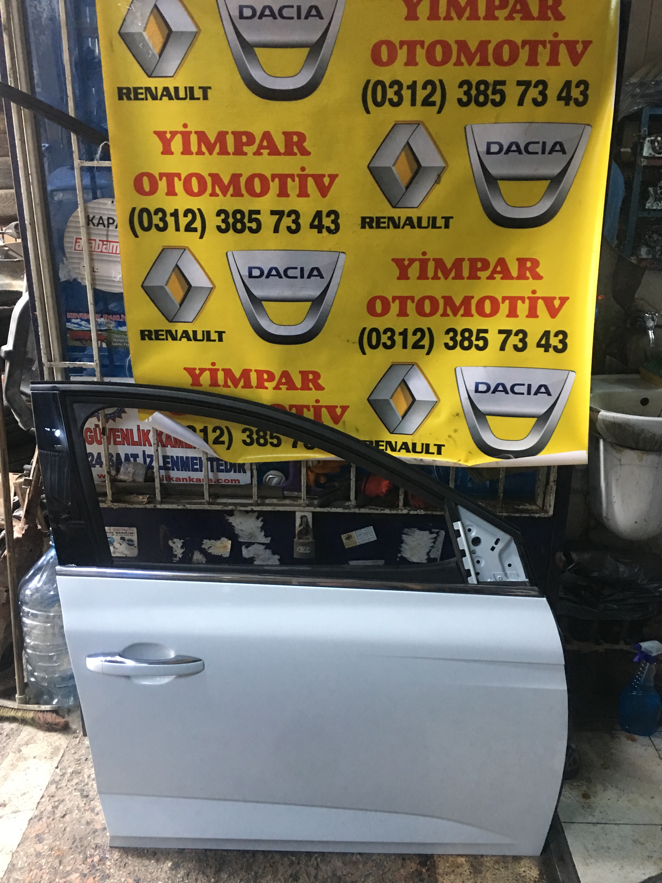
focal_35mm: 29
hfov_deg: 48.2
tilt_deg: -17.6
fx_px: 739
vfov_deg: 61.7
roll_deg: -0.9
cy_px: 442
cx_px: 331
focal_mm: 4.15
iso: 100
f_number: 2.2
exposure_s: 1/8
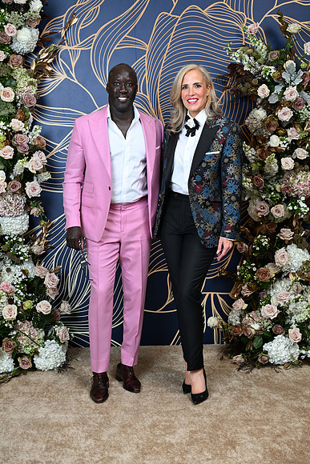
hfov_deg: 25.5
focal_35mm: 53
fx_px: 684
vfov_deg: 37.5
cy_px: 232
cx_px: 155
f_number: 5.6
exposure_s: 1/125
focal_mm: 53
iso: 125
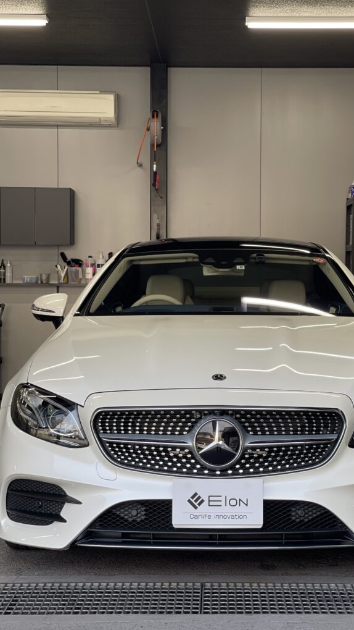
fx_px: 1168
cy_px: 316
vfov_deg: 30.1
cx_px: 223
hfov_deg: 17.2
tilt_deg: -0.4
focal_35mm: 70
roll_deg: -0.4
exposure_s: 1/120
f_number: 2.2
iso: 32
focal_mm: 7.5
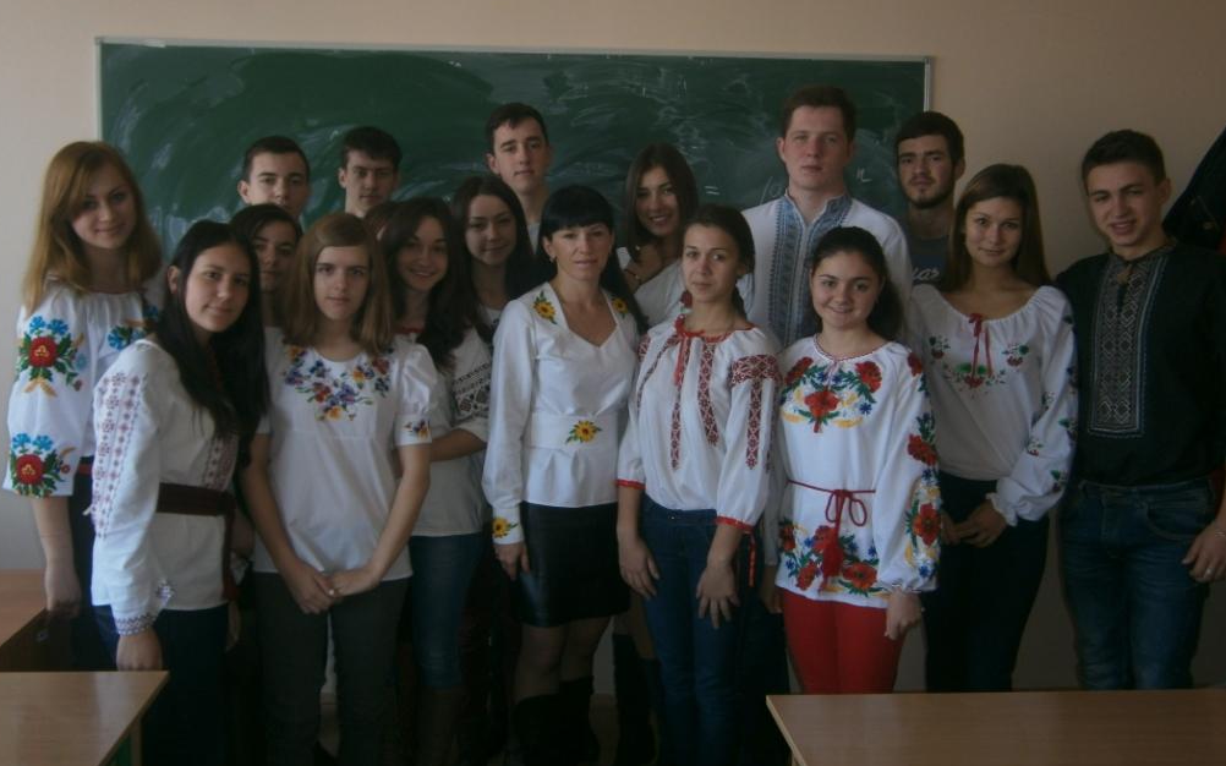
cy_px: 352
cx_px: 608
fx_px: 1303
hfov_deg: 50.4
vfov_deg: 32.7
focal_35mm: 39
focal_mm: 6.4
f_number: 3.1
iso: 80
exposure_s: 1/40
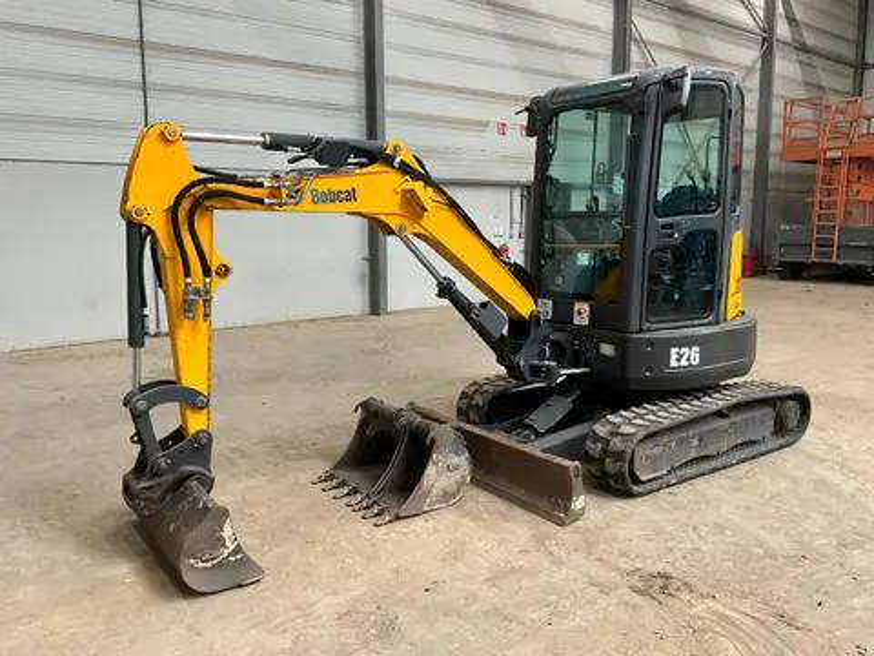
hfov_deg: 61.7
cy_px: 328
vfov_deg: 48.2
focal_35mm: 29
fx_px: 732
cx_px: 437
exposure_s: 1/60
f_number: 1.8
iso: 125
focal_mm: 3
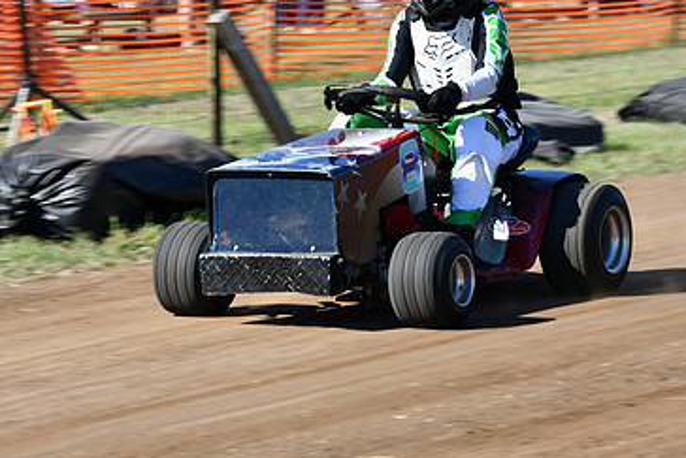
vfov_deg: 6.4
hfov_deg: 9.6
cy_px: 123
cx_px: 305
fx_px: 4098
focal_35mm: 215
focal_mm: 90
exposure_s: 1/250
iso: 125
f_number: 8
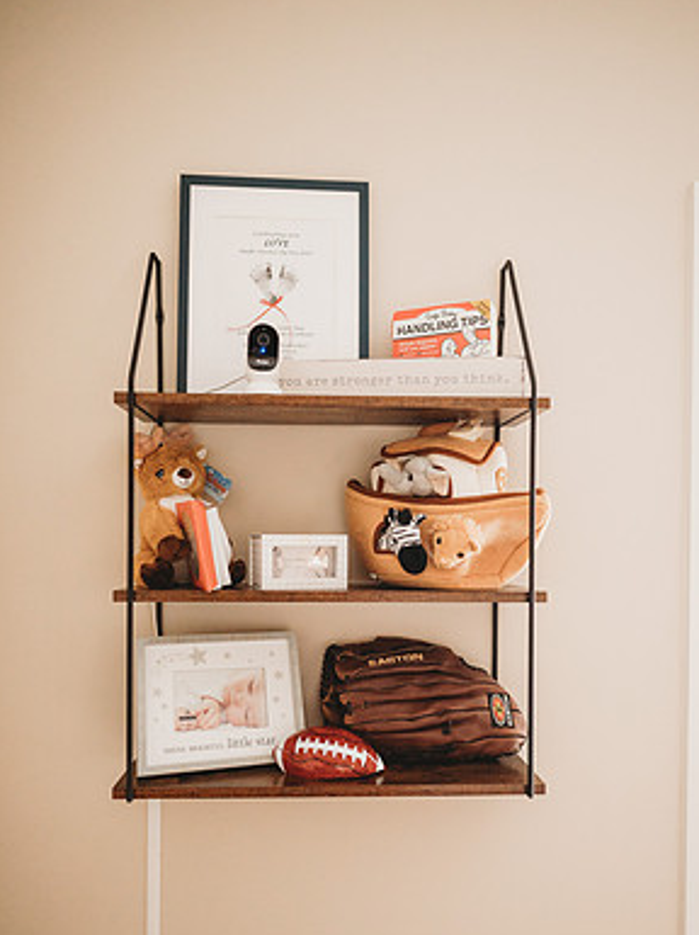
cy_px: 534
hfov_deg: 51.3
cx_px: 340
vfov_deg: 65.1
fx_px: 728
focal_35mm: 27
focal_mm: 24
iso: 1000
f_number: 2.2
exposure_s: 1/160
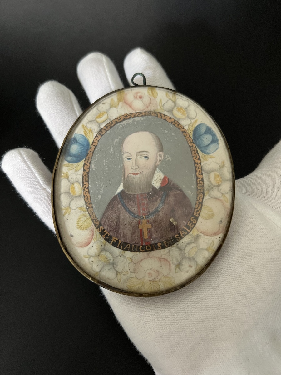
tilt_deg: -56.2
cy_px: 188
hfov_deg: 53.1
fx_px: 281
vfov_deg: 67.3
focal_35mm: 26
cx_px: 140
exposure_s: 1/60
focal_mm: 5.7
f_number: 1.5
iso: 200
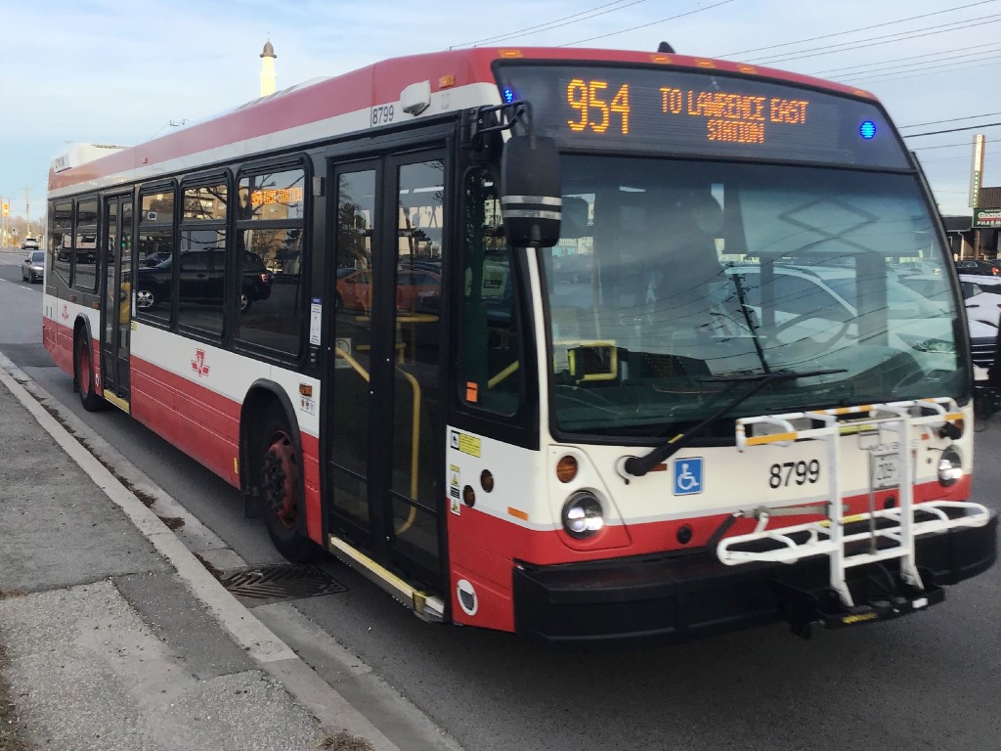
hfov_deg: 58.4
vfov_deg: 45.4
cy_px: 376
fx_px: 896
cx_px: 500
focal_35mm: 31
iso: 25
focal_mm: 3.3
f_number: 2.4
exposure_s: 1/413
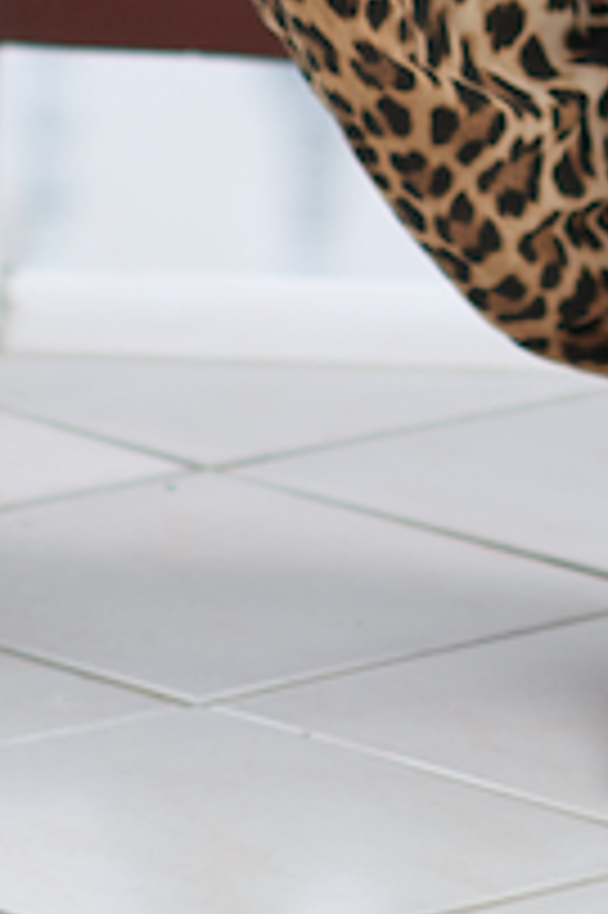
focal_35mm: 503
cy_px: -1373
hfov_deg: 2.7
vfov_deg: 4.0
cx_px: 775
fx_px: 12763
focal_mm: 85
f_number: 2
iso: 200
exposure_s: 1/1000
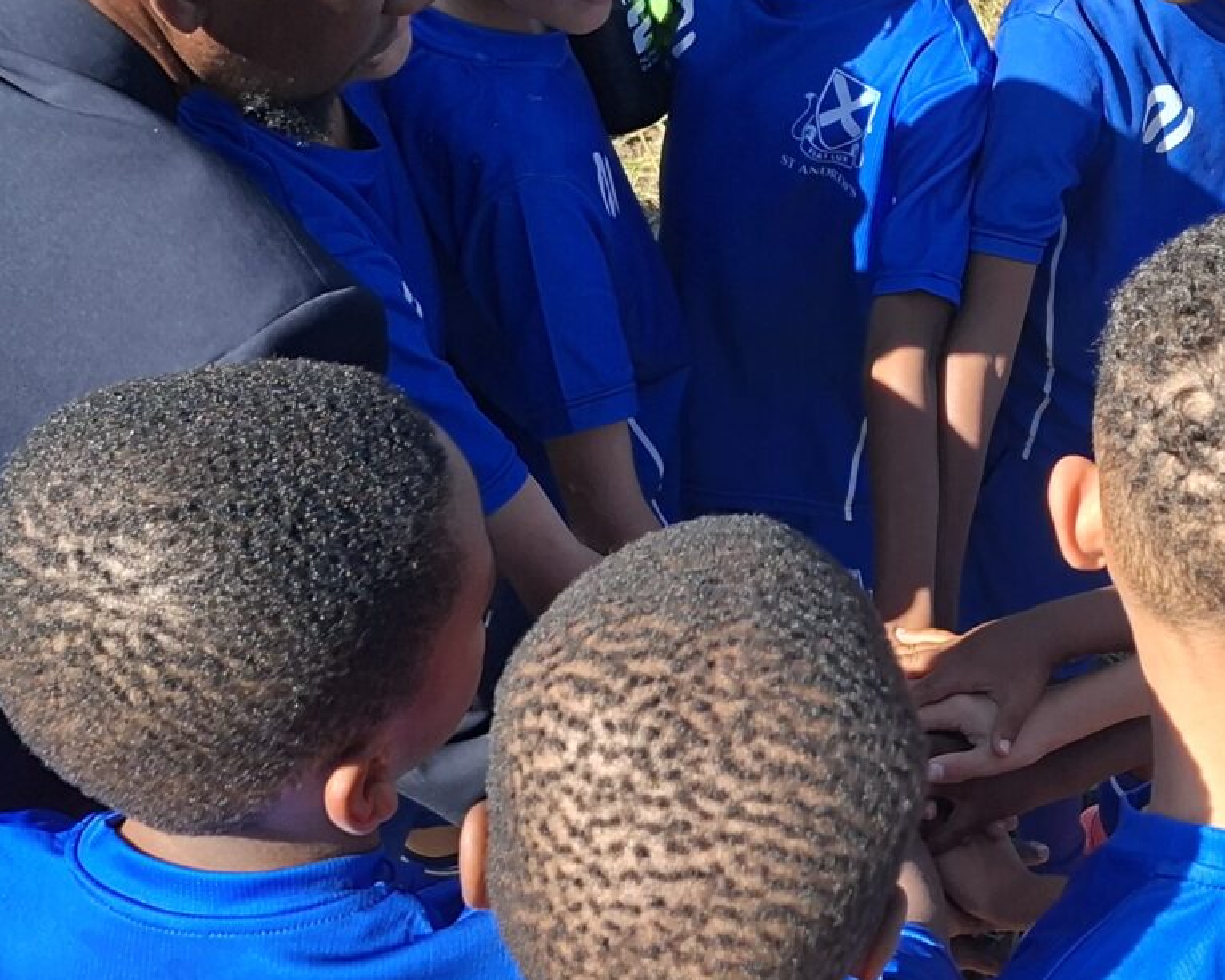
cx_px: 857
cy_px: 398
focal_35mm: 60
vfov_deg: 25.4
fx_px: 2176
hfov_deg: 31.1
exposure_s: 1/1089
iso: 50
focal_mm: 5.54
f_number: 1.8
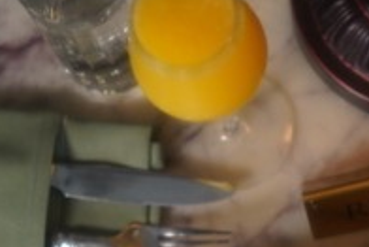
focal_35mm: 163
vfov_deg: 8.3
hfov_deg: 12.5
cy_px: 367
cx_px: 352
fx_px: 1672
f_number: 2
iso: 1600
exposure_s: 1/160
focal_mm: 50
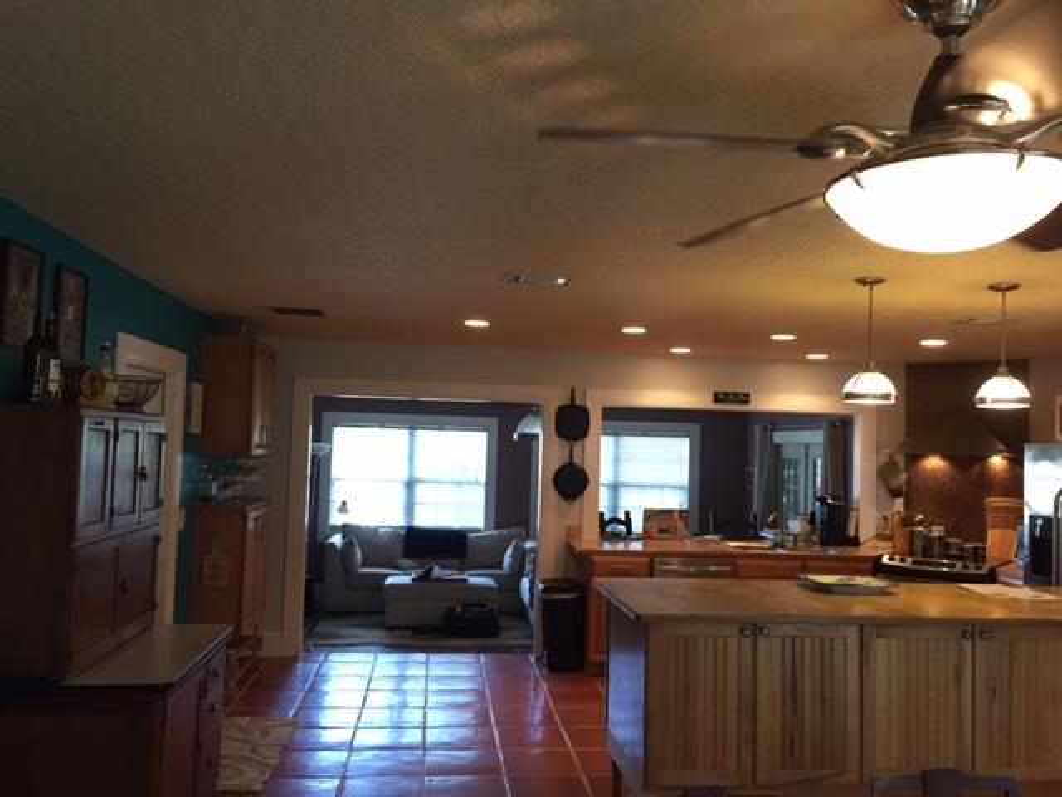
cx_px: 531
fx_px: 890
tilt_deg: +3.3
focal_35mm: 29
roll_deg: -1.7
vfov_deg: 48.2
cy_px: 398
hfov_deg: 61.7
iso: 100
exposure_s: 1/30
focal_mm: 4.15
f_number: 2.2
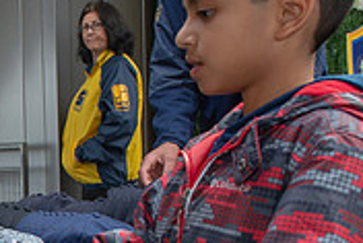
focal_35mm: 79
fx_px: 798
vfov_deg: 16.9
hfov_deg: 22.9
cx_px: -103
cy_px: 252
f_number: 6.3
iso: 500
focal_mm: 24
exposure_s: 1/160
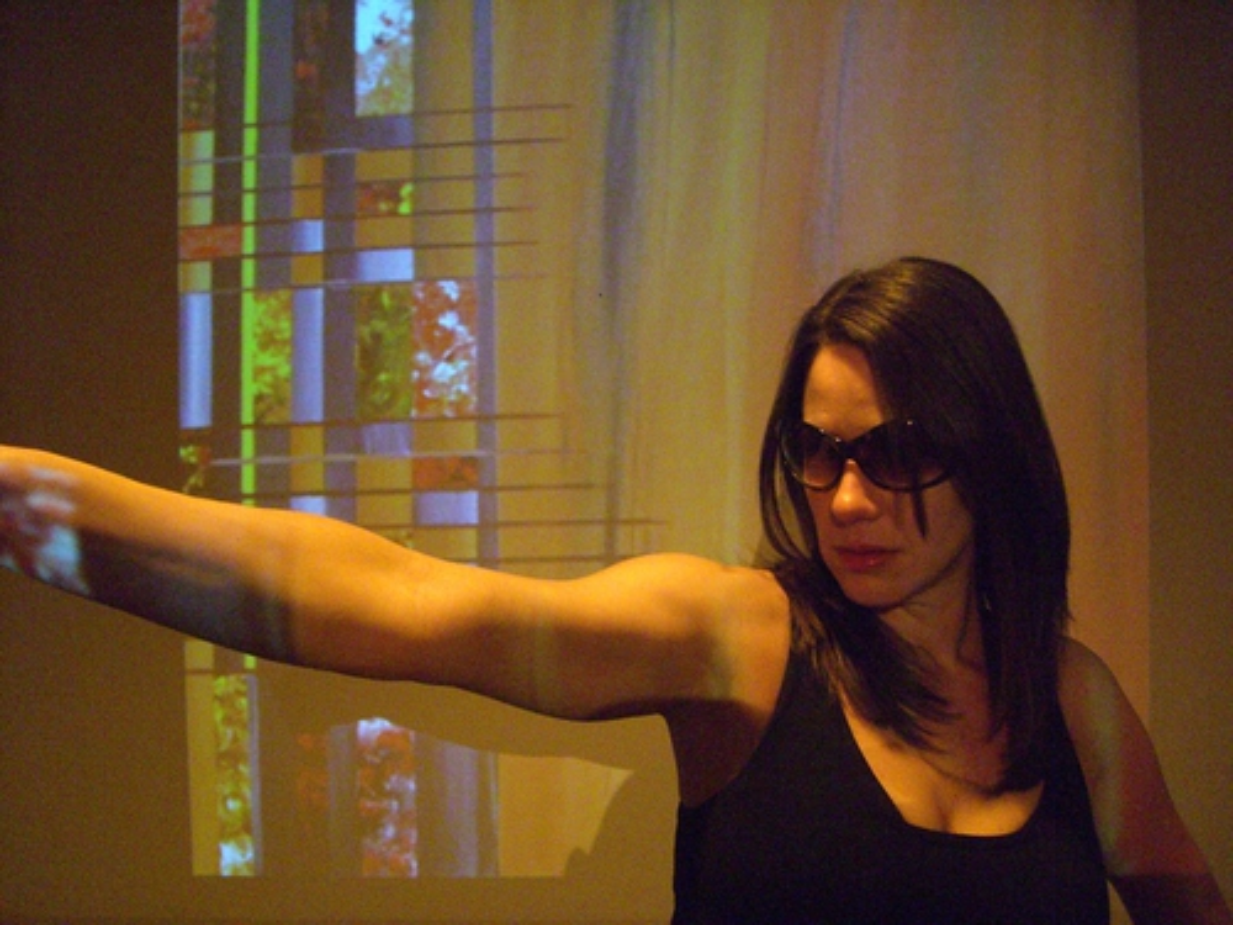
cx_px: 616
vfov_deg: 37.7
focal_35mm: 38
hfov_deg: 49.0
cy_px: 462
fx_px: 1354
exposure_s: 1/60
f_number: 2.7
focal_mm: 6.2
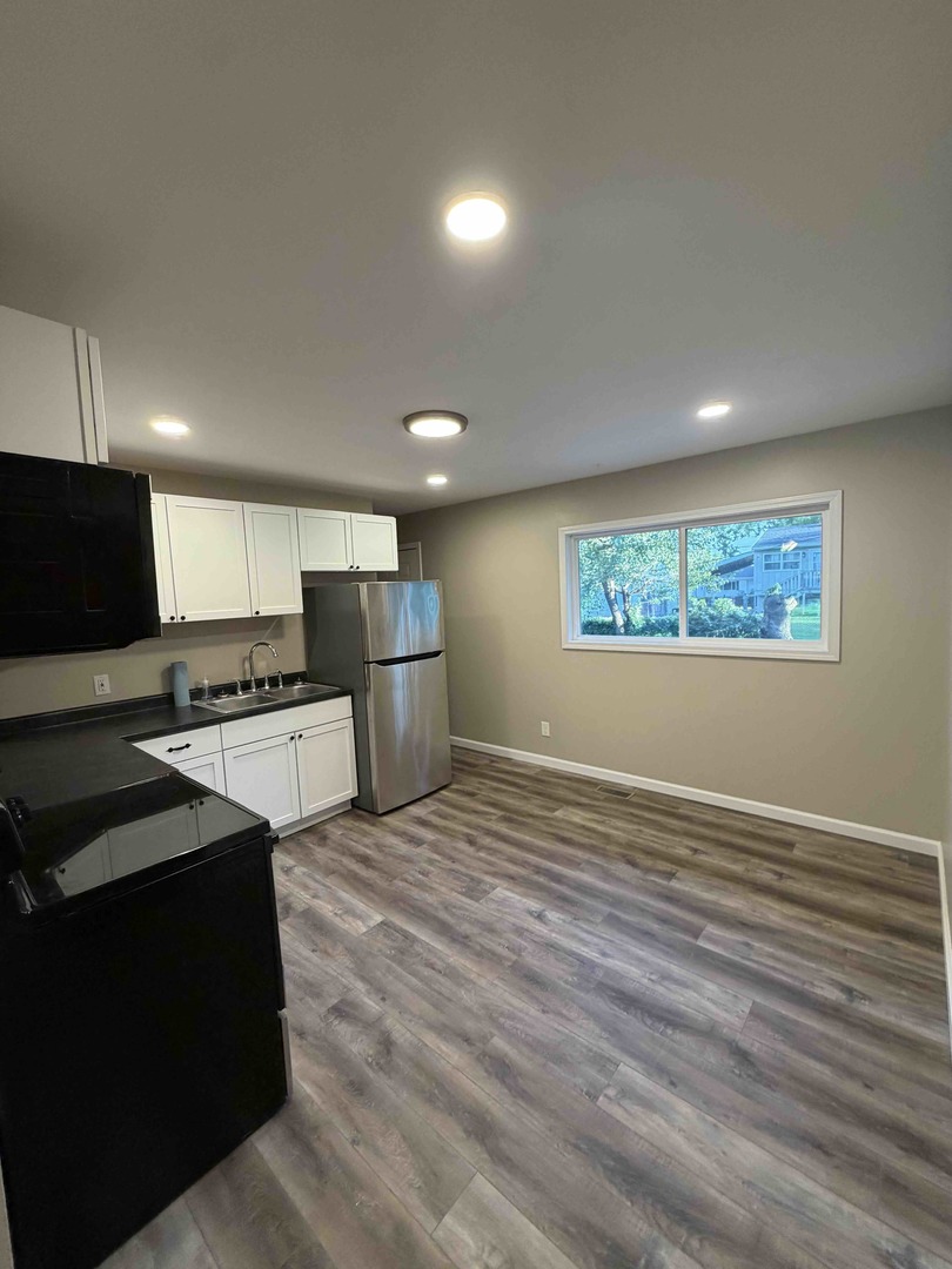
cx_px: 476
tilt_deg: -3.6
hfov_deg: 85.7
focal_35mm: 14
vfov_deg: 102.1
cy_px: 634
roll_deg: +3.7
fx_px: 513
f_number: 2.2
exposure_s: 1/60
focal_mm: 2.22
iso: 250
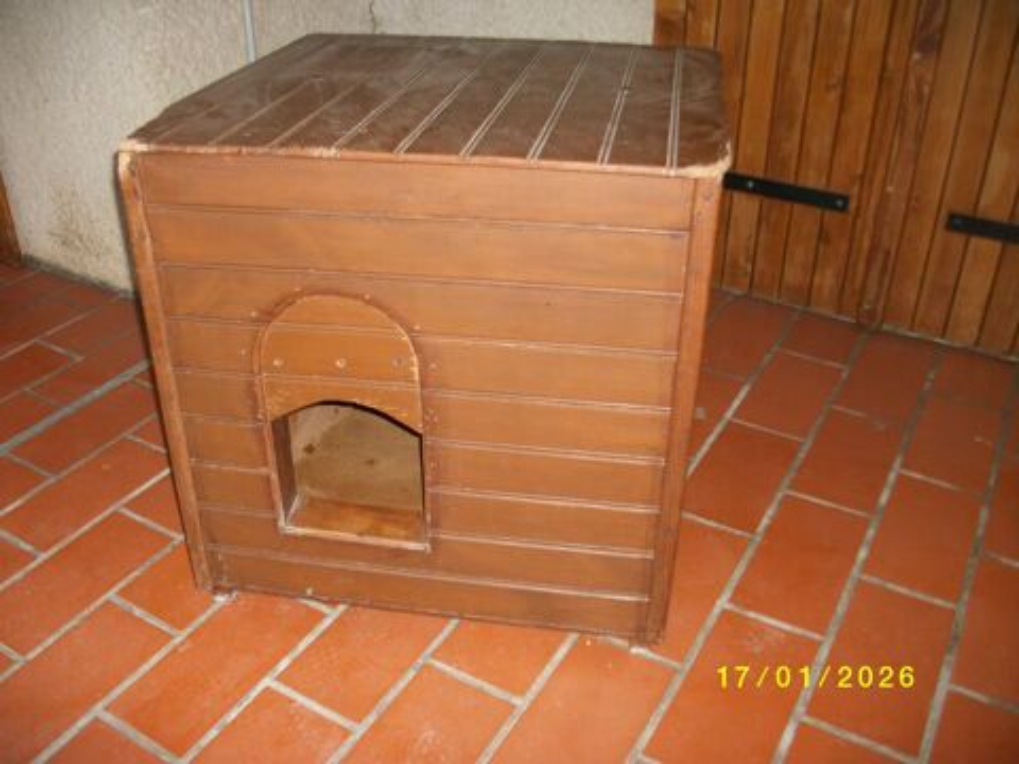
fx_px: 913
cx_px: 510
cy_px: 382
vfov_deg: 45.4
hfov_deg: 58.4
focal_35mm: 31
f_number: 2.9
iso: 143
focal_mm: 5.7
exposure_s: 1/40
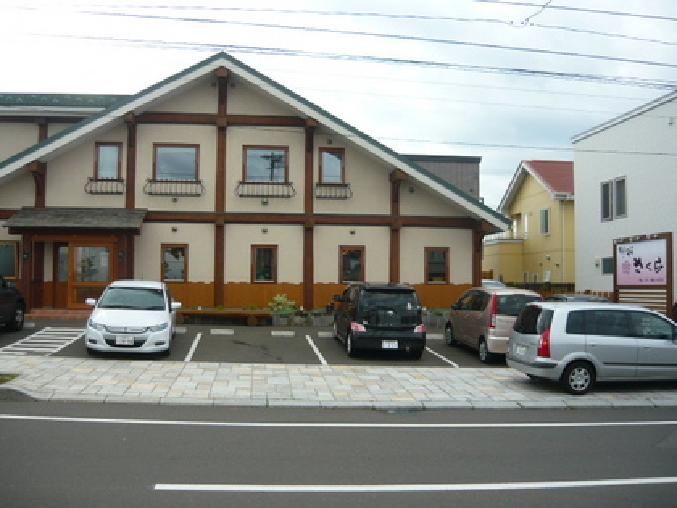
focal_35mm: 33
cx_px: 338
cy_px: 254
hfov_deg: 55.4
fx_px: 645
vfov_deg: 42.9
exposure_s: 1/500
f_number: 2.8
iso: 100
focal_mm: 5.5
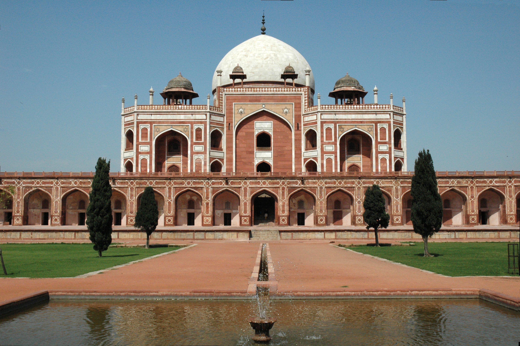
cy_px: 173
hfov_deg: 48.0
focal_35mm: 40
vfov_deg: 33.0
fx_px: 584
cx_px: 260
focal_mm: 27
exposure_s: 1/800
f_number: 14
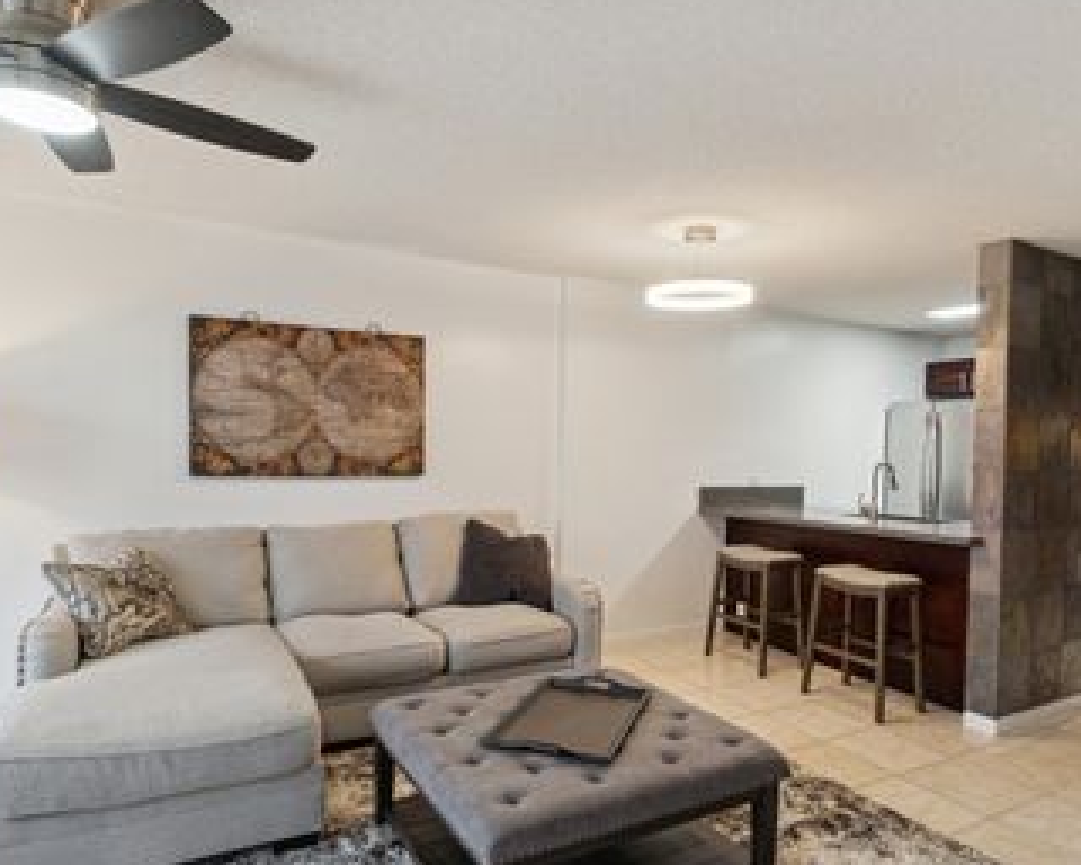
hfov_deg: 74.9
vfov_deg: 63.1
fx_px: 704
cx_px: 588
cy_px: 461
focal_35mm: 22
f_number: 8
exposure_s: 1/13
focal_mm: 10
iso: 400
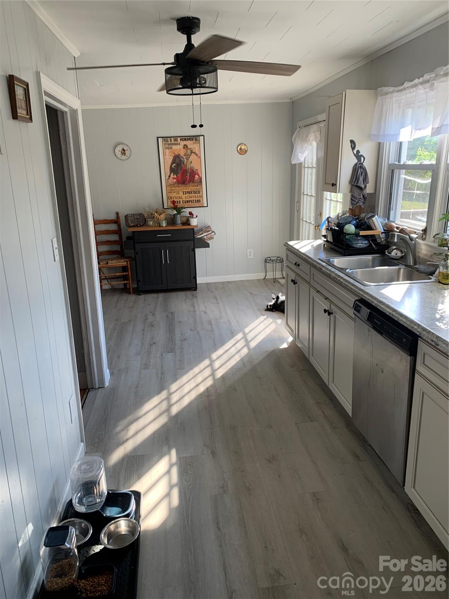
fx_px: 450
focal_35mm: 26
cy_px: 300
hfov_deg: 53.1
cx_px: 224
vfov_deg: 67.3
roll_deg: +1.9
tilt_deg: -12.1
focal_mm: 4.25
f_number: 1.8
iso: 50
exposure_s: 1/120
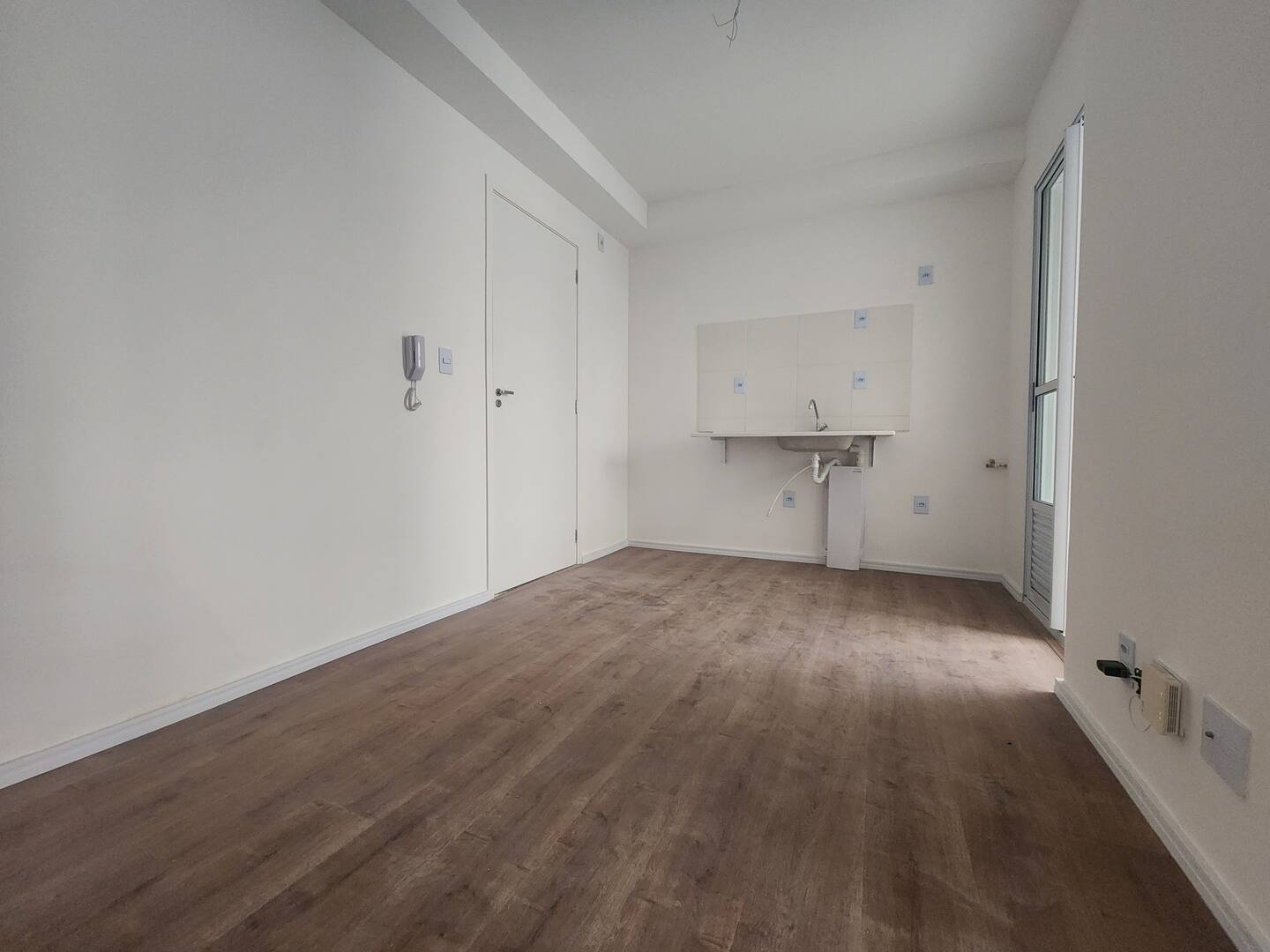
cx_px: 635
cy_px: 476
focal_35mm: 13
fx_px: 477
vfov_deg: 89.9
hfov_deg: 106.2
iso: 640
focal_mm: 2.2
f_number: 2.2
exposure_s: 1/30
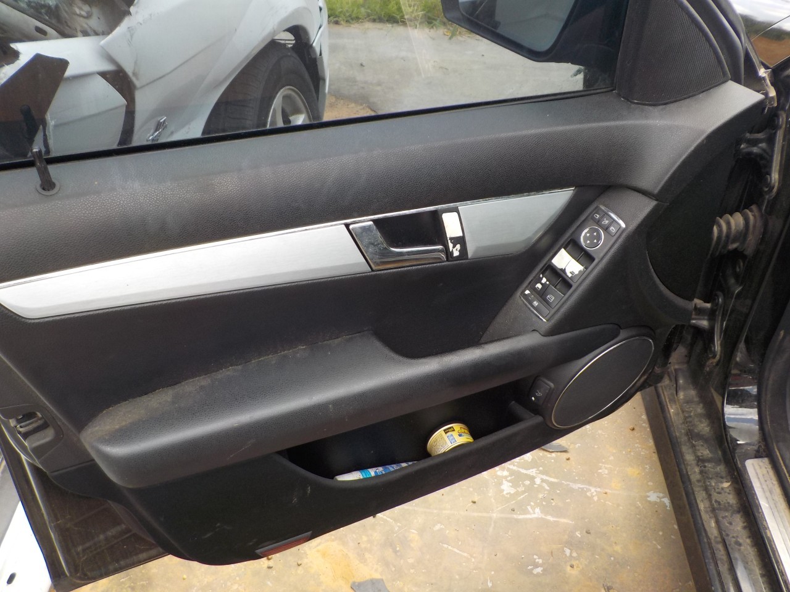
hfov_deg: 60.0
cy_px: 296
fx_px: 685
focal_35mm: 30
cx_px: 395
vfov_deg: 46.8
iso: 125
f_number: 3.3
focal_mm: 4.1
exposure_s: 1/160
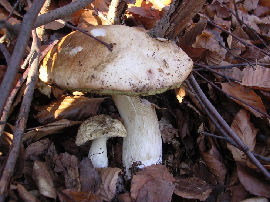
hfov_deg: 46.8
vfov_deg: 35.9
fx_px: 312
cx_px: 133
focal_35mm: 40
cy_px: 103
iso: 100
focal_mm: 5.8
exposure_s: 1/39
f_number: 2.8
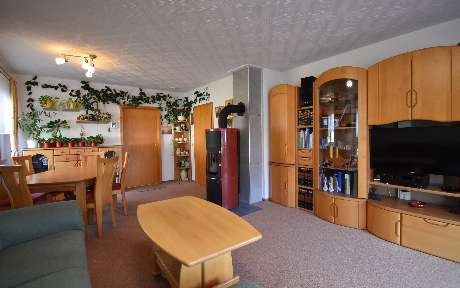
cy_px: 141
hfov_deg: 97.8
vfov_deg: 71.3
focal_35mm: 16
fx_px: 201
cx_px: 235
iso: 800
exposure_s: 1/60
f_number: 4.5
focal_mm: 10
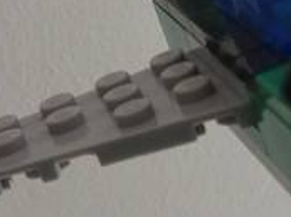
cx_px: 198
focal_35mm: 146
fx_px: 1225
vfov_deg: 10.1
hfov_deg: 13.5
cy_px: 102
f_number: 1.9
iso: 64
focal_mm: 3.7
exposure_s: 1/136
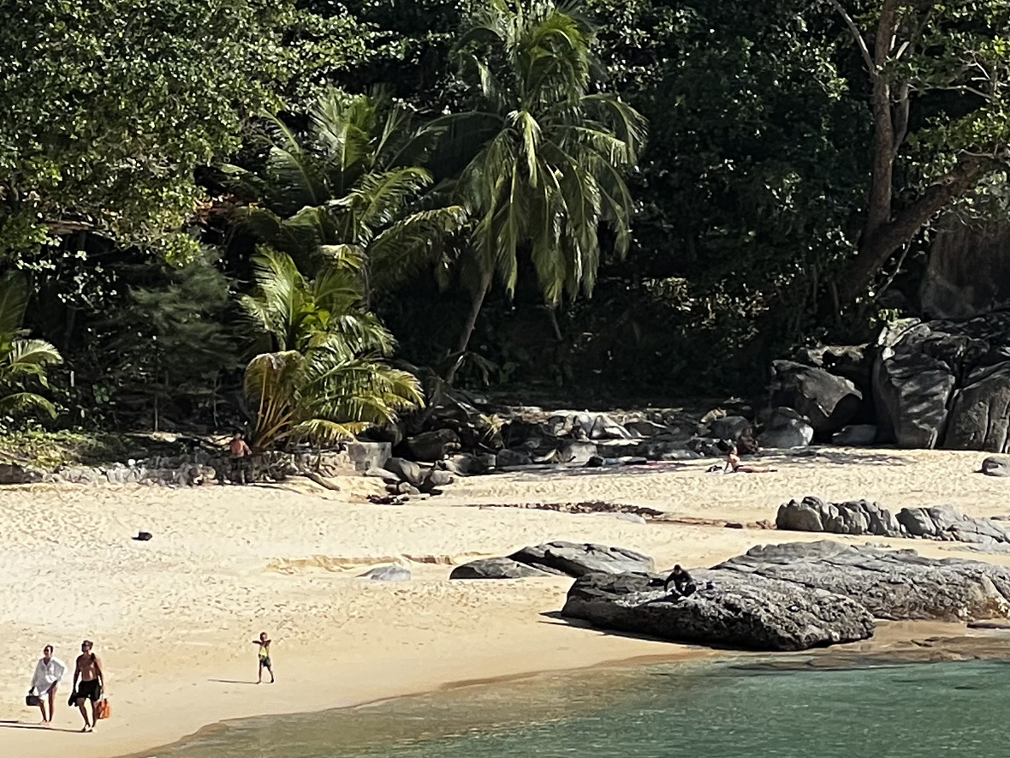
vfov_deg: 5.7
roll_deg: +1.7
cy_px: 266
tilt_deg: +0.0
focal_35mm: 261
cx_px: 1529
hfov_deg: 7.5
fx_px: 7615
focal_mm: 9
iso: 32
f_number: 2.8
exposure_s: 1/633
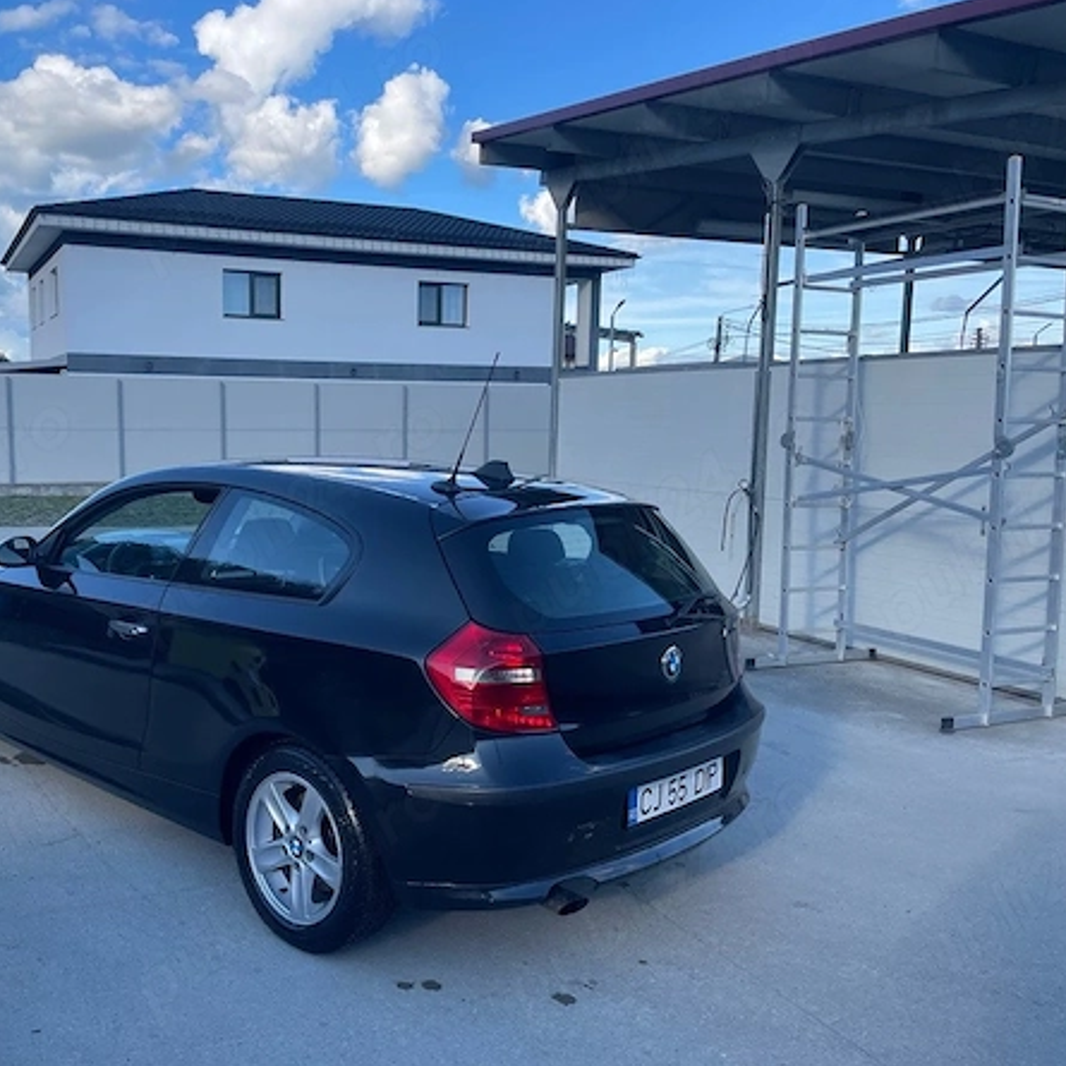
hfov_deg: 51.8
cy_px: 532
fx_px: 1080
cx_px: 383
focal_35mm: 31
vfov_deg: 52.5
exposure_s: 1/1276
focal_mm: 4.2
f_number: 1.6
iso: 32
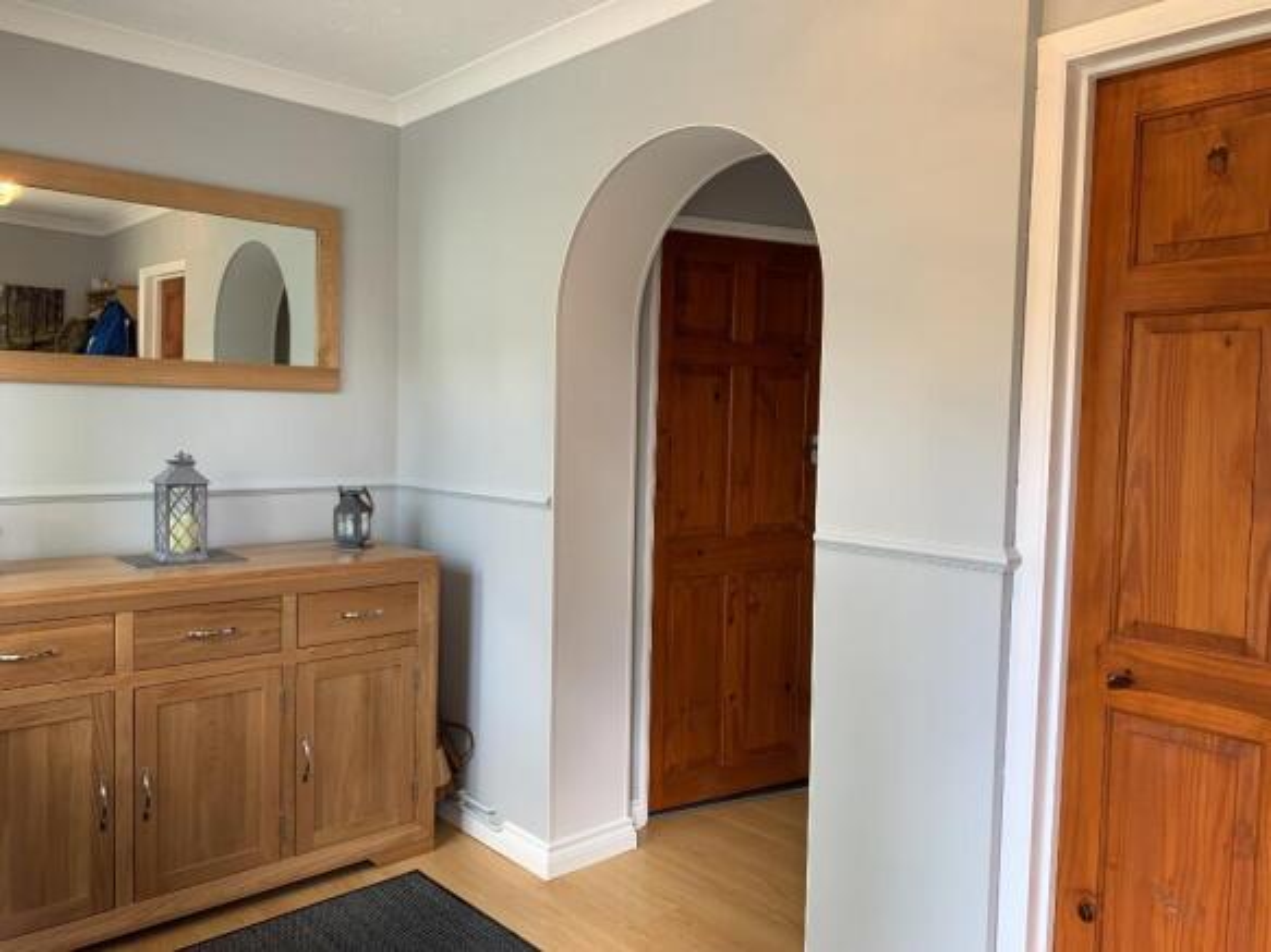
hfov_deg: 67.3
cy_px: 476
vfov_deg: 53.0
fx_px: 954
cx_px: 636
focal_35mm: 26
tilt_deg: -4.3
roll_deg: -2.9
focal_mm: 4.25
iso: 80
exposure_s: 1/100
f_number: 1.8
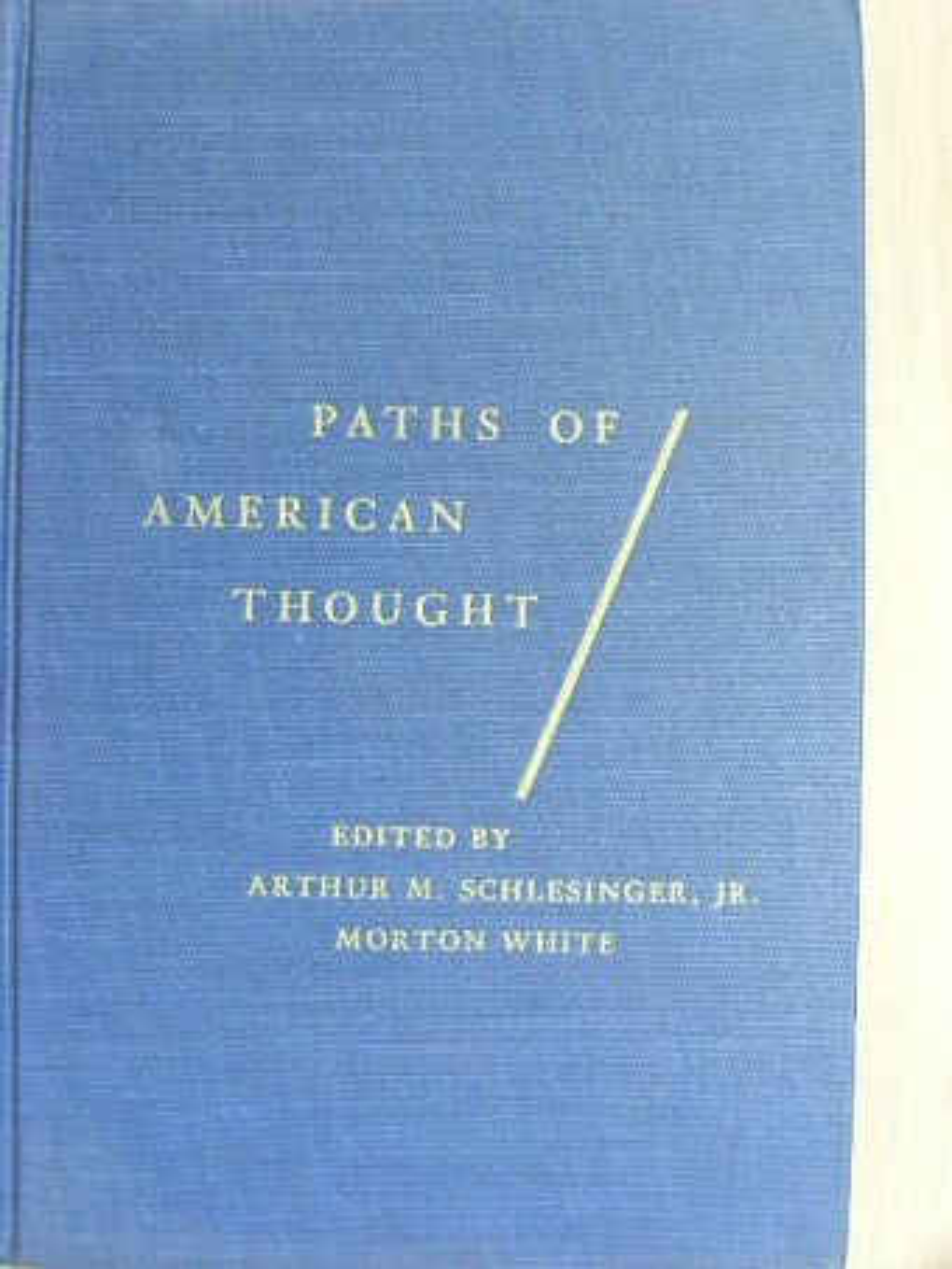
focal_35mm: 53
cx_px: 476
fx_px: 1943
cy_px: 634
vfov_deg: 36.2
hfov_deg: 27.5
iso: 308
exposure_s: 1/8
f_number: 3.5
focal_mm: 8.8
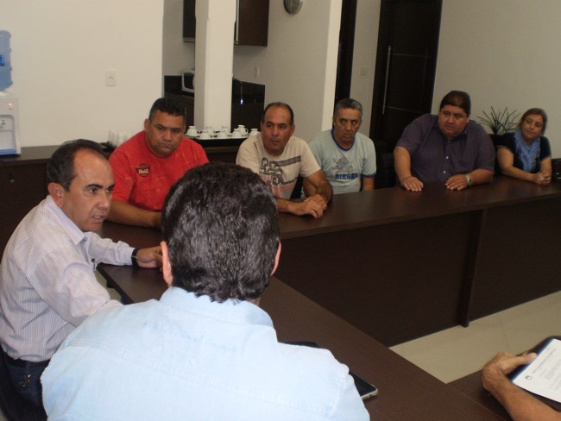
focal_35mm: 36
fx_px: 584
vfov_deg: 39.7
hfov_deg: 51.3
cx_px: 280
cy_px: 210
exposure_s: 1/30
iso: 125
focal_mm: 6.3
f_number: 3.1
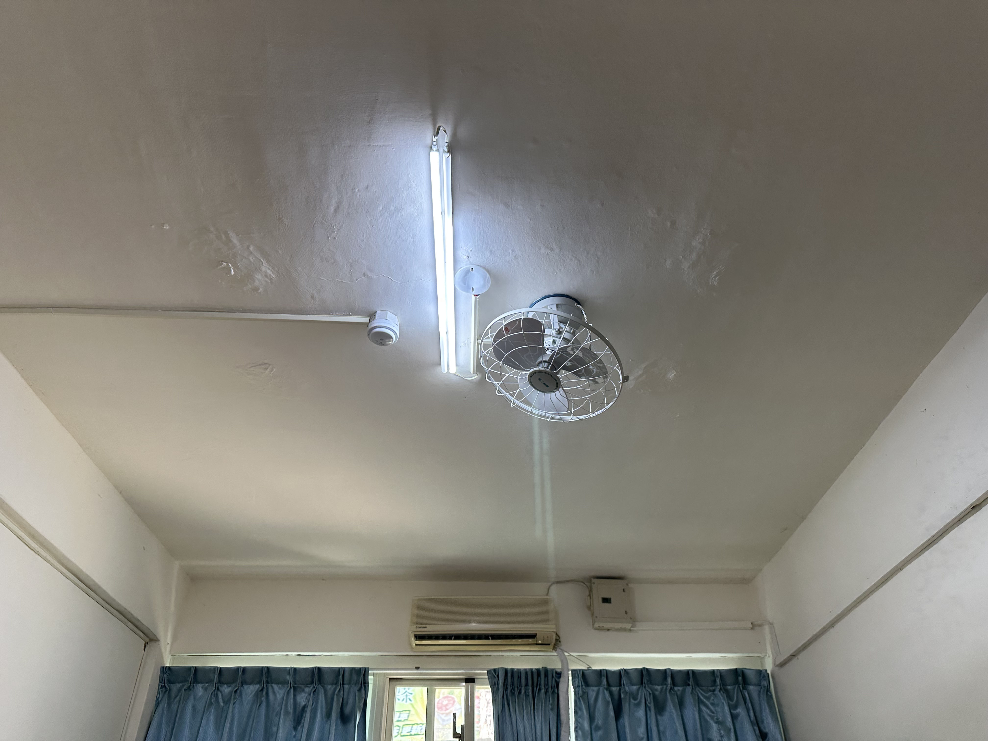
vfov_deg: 56.8
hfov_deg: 71.6
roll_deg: +2.3
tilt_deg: +37.1
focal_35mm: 24
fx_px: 685
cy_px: 370
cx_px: 494
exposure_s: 1/60
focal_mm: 6.86
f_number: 1.78
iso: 125
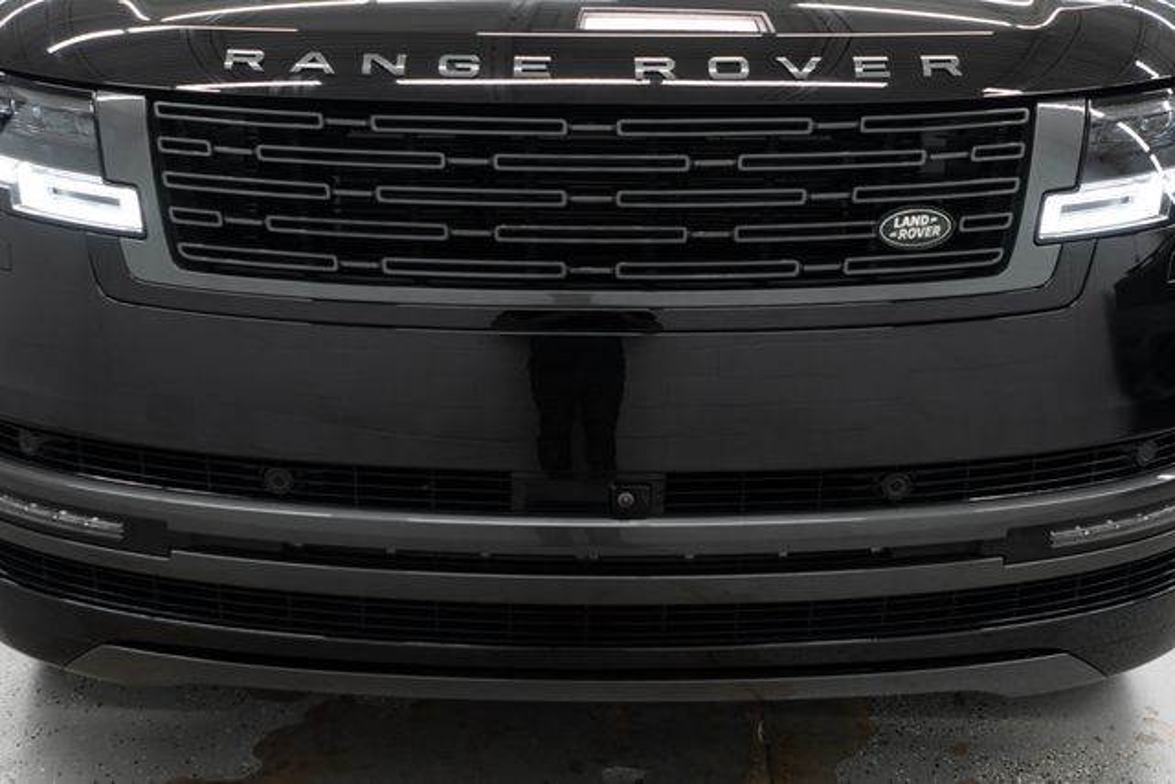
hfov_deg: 46.4
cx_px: 588
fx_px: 1371
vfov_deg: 31.9
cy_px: 392
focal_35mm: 42
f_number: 3.2
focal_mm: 28
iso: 250
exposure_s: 1/40
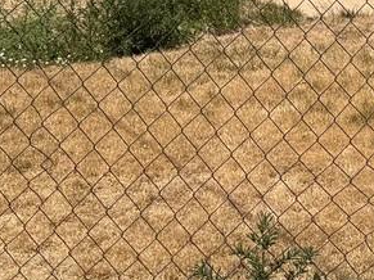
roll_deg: +0.9
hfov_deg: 14.4
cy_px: -166
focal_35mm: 132
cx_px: 468
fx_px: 1426
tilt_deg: -2.0
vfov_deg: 10.7
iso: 80
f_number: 1.78
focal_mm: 6.76
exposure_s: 1/5714
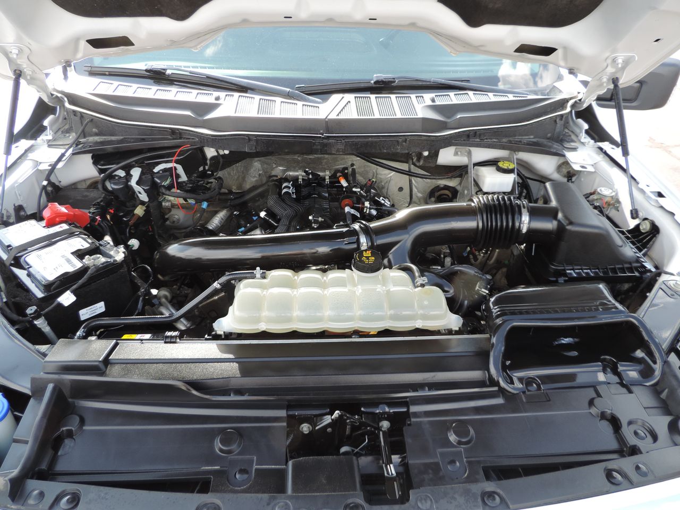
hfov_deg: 71.6
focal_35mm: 24
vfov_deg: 56.8
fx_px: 471
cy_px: 255
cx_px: 340
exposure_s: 1/125
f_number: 3
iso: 80
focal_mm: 4.3
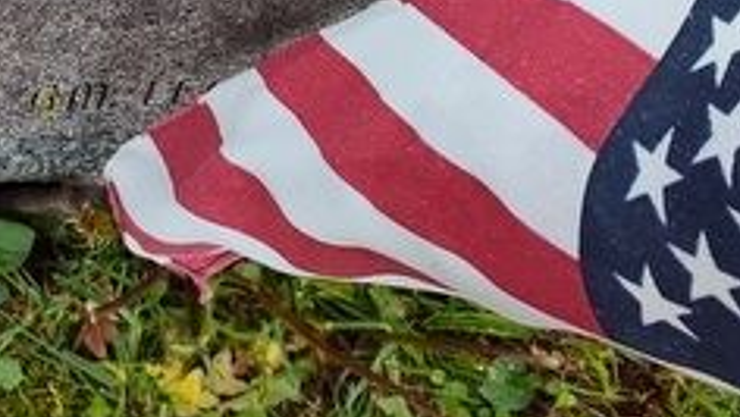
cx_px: -357
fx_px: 1669
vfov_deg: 13.1
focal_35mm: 85
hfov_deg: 21.2
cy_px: -288
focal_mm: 5.56
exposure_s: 1/200
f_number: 1.8
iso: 118
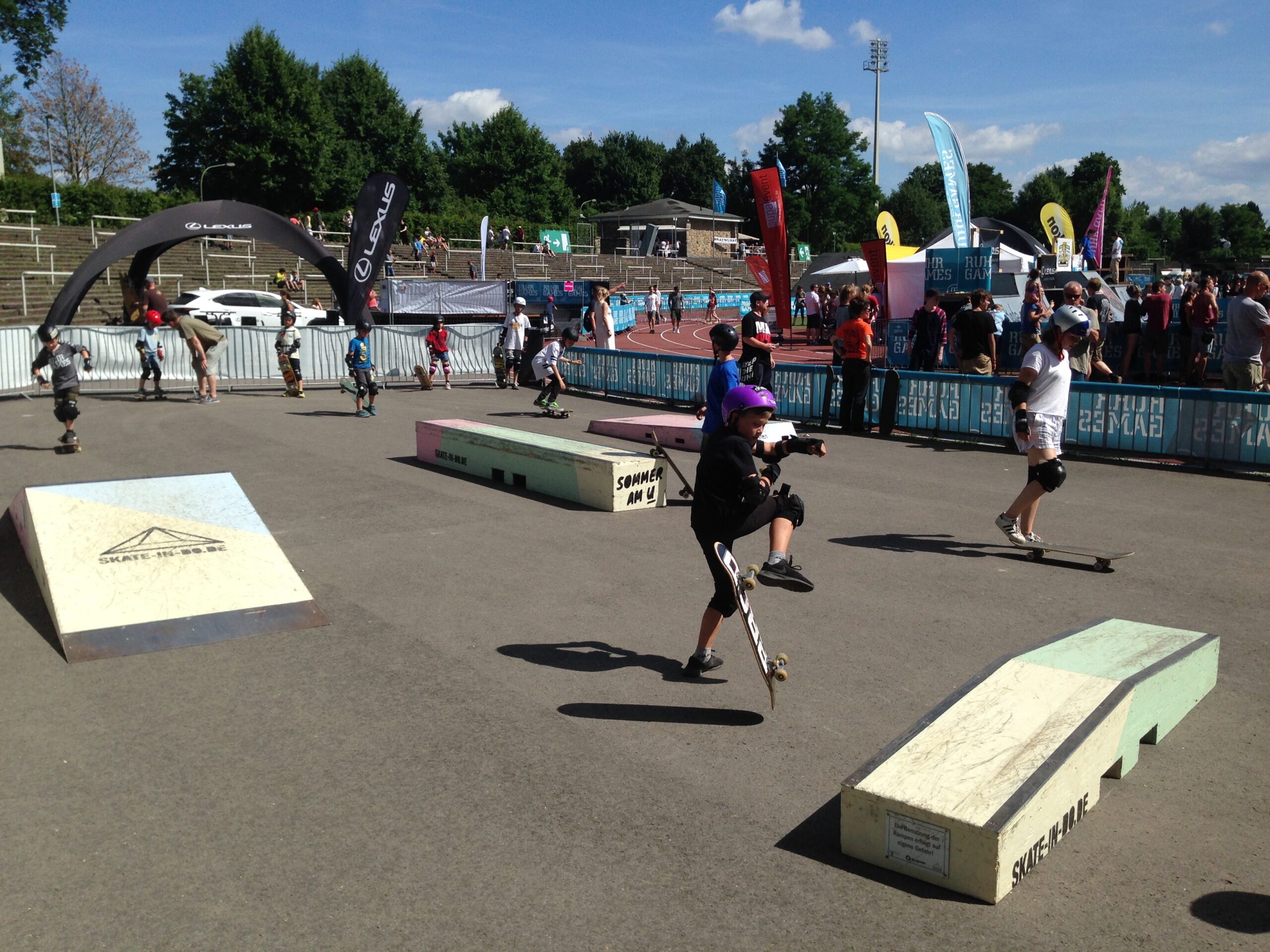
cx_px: 635
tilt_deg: -7.7
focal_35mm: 33
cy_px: 476
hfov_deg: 55.4
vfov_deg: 42.9
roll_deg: +0.7
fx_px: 1211
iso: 50
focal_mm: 4.12
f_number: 2.4
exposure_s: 1/2463
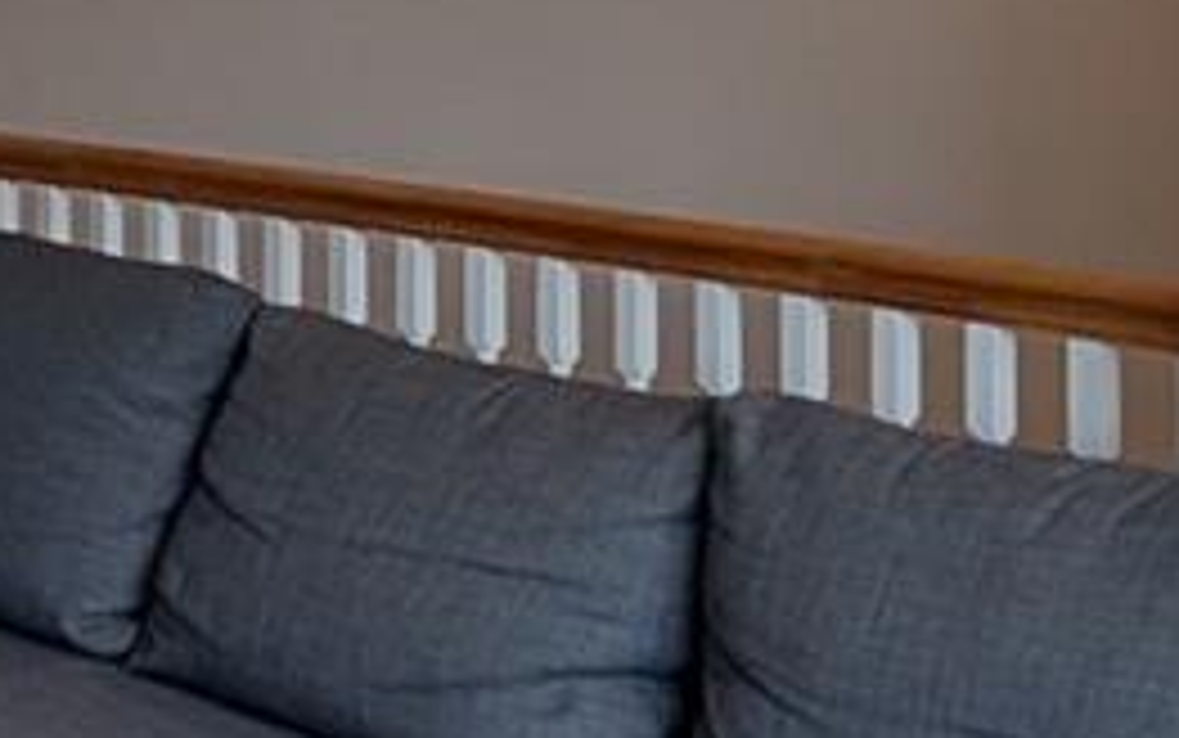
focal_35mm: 99
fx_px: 3182
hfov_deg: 17.9
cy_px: -248
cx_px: -765
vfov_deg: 12.8
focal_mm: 2.02
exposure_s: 1/194
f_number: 1.7
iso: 48
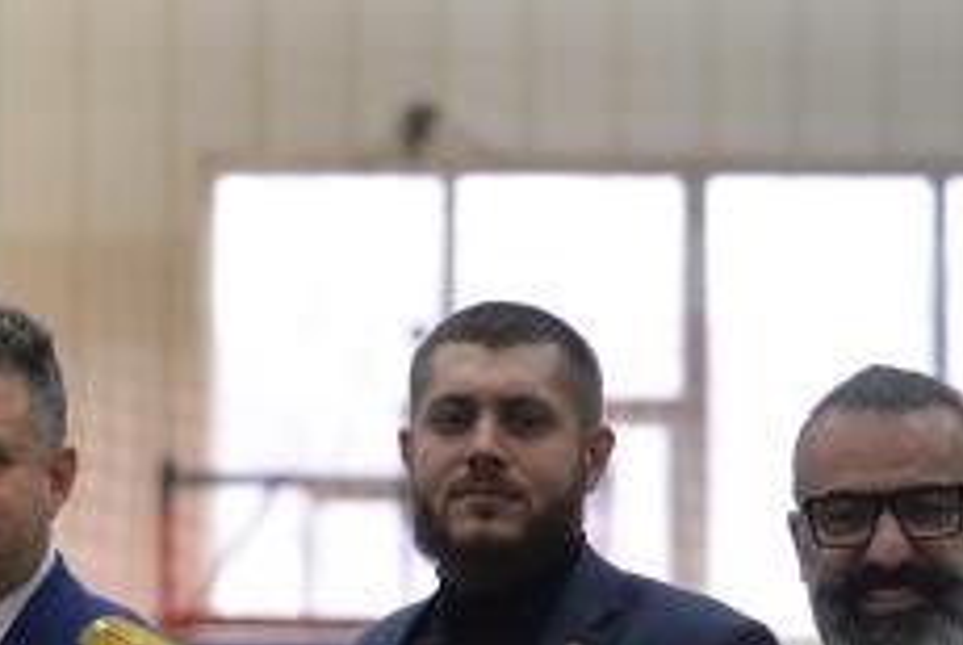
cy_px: 1210
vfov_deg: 3.3
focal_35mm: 409
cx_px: -842
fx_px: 10955
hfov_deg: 5.0
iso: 1600
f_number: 2.8
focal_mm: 92
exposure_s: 1/320
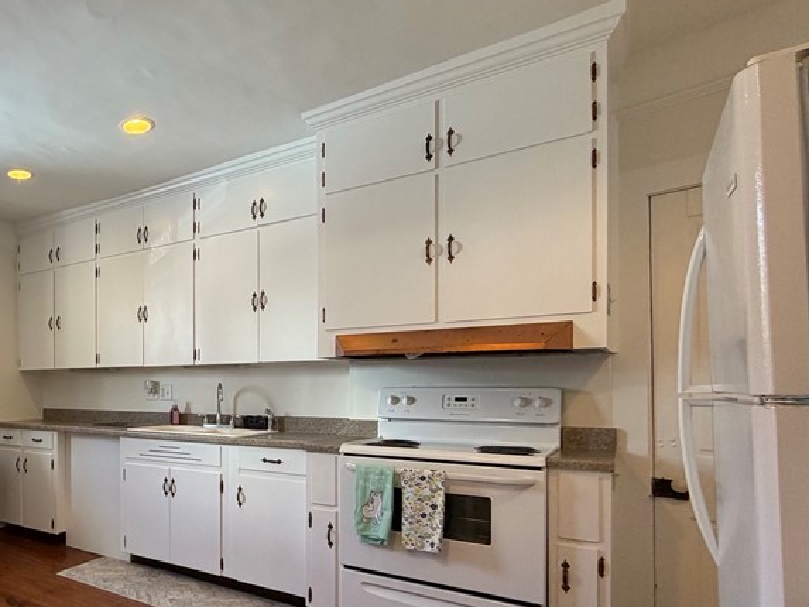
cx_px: 89
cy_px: 391
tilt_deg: -0.3
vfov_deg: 54.1
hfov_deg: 59.6
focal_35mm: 25
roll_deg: -0.2
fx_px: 584
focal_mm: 2.22
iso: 250
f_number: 2.2
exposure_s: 1/120
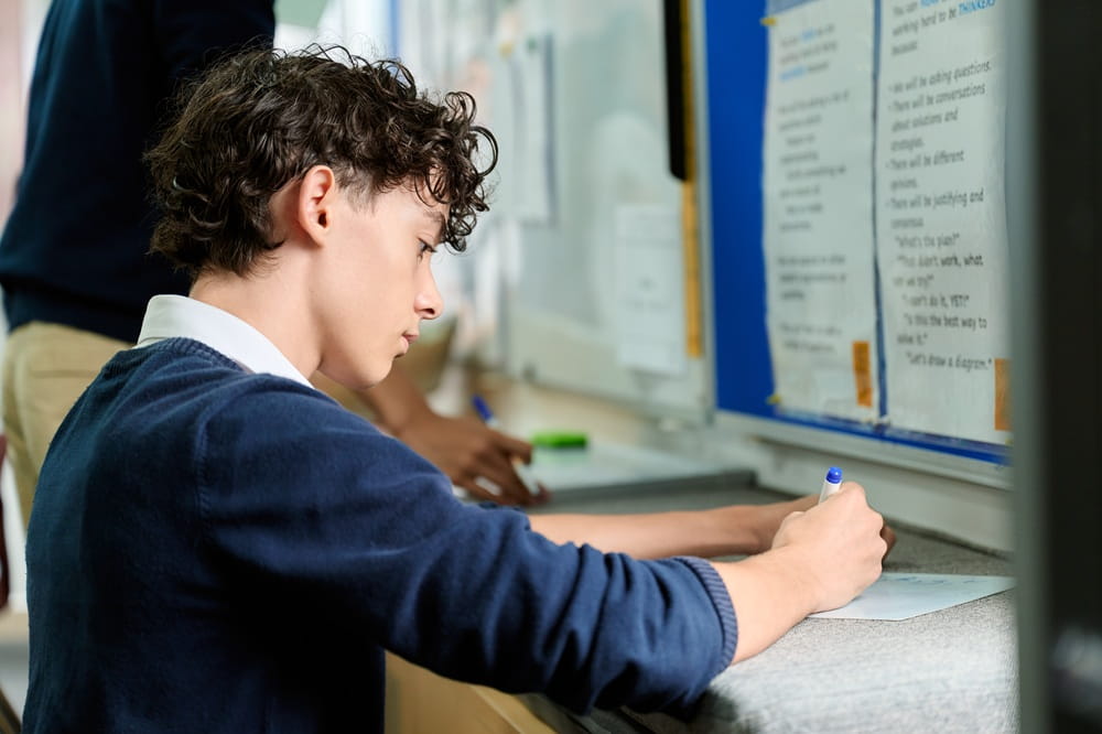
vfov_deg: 19.4
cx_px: 551
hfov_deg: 28.9
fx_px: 2142
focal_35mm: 70
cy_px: 367
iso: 800
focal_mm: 70
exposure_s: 1/250
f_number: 2.8
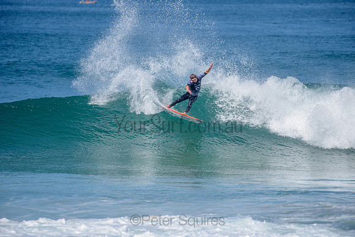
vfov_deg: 2.8
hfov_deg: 4.1
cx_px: 178
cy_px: 118
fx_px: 4931
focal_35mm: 500
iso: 160
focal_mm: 500
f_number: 5.6
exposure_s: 1/2000
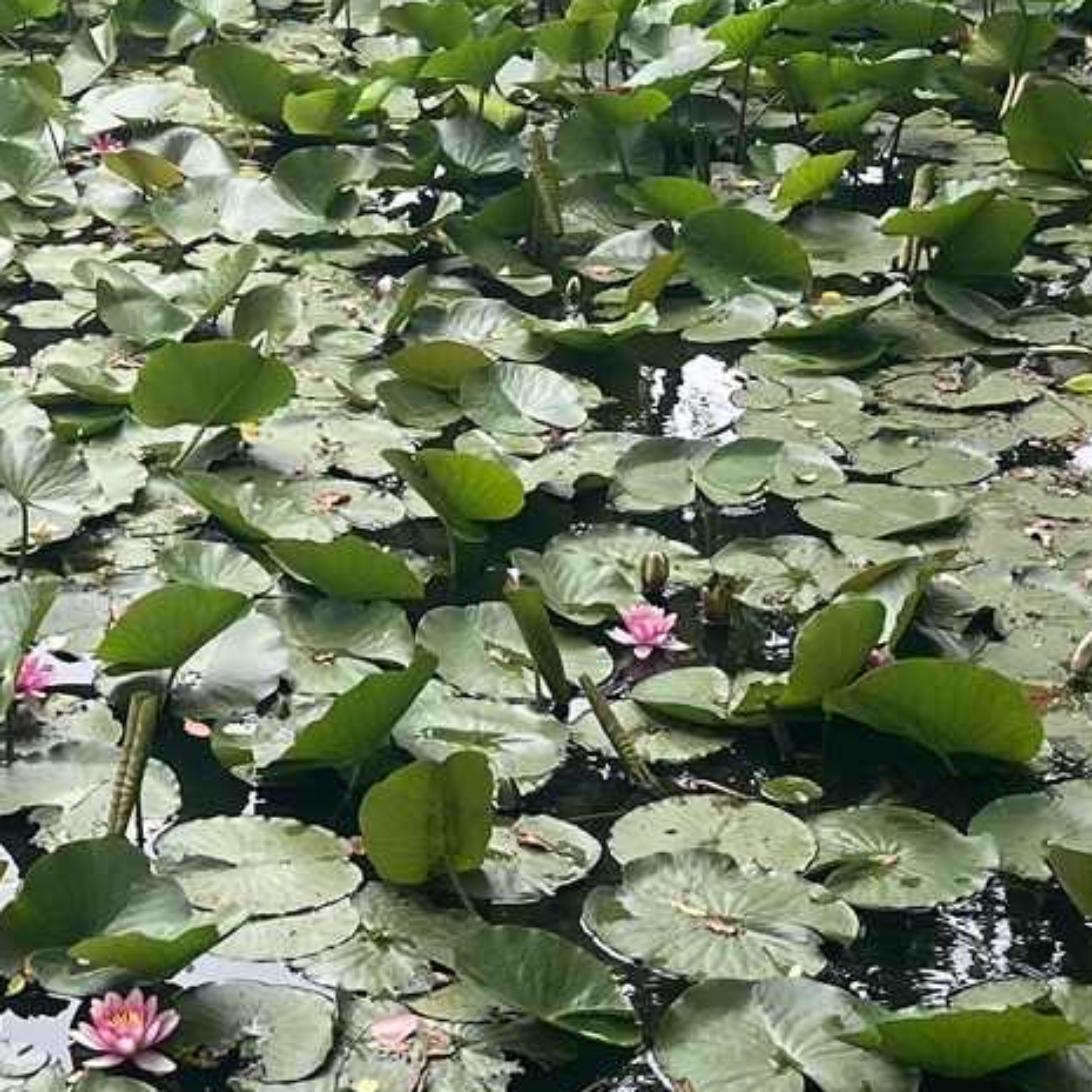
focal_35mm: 95
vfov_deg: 17.9
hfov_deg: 17.8
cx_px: -23
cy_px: 61
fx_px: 3391
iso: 32
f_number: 1.6
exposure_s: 1/786
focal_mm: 5.1
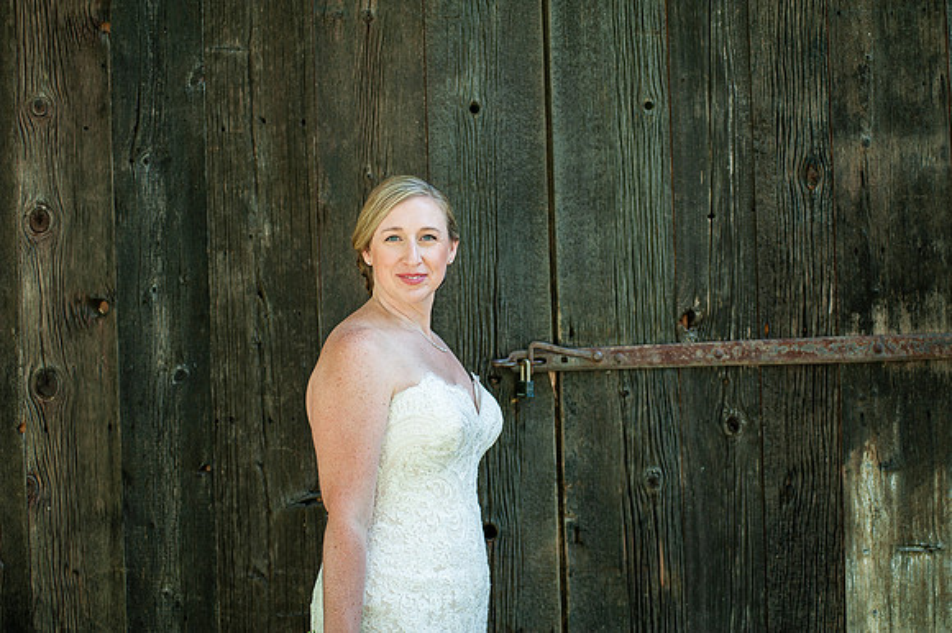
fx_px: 2114
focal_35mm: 80
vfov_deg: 17.0
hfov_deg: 25.4
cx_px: 476
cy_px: 316
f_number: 3.2
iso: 160
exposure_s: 1/250
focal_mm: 80
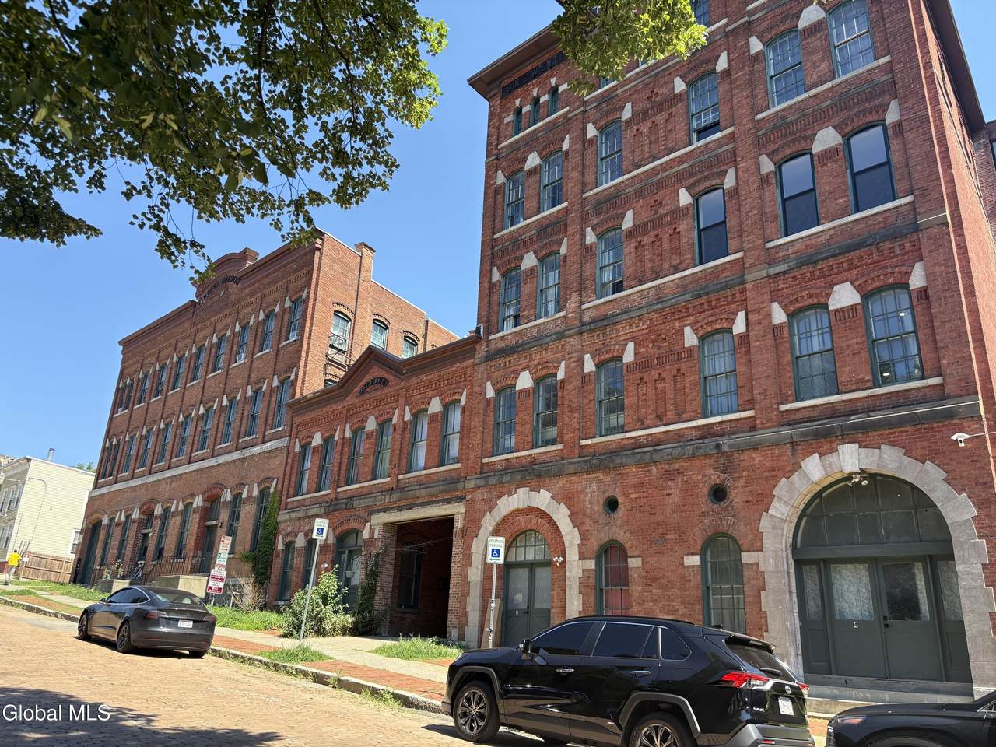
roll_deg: -2.4
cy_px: 374
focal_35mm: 26
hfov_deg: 67.3
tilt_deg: +20.4
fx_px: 748
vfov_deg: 53.1
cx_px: 498
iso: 64
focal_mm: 5.96
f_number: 1.6
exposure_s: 1/1337
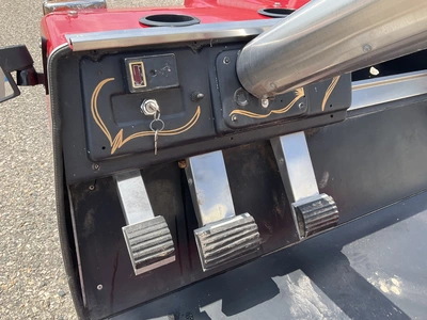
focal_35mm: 29
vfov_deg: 48.2
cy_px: 160
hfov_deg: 61.7
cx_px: 214
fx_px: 358
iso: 25
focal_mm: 3
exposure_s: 1/709
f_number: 1.8
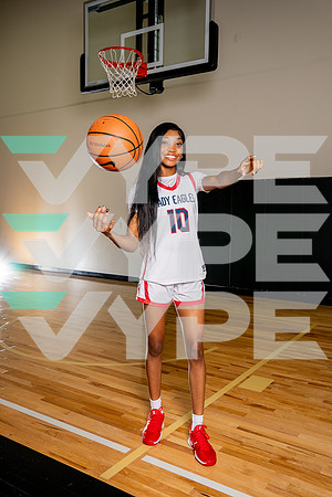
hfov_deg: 42.2
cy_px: 248
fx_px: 430
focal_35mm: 31
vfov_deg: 60.1
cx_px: 166
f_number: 7.1
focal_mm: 31.1
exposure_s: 1/200
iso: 640
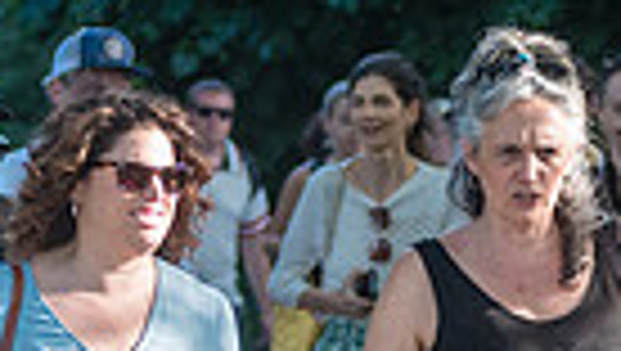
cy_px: 466
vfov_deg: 2.8
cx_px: 160
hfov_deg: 4.9
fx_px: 7188
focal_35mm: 436
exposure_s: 1/500
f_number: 3.5
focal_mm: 80
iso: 500
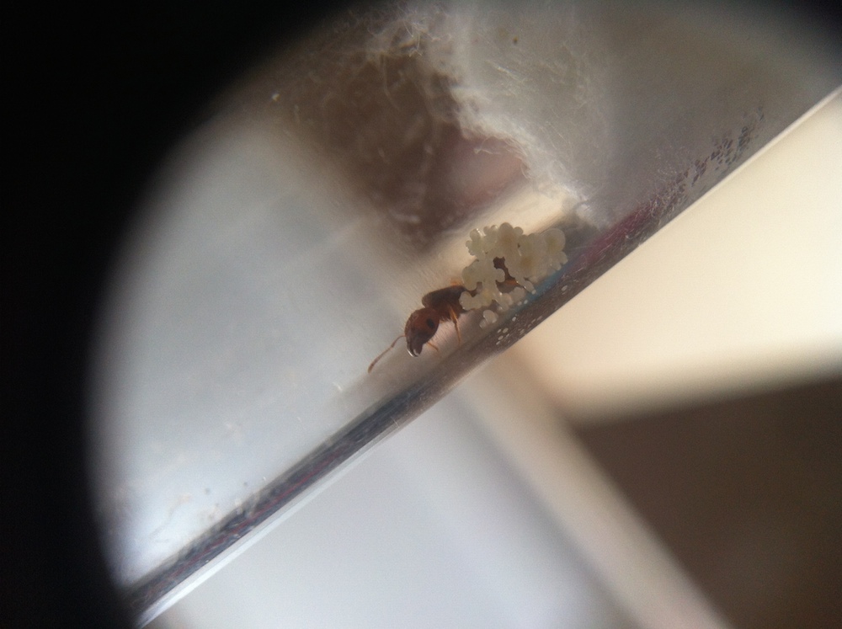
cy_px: 314
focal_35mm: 35
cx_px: 421
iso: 100
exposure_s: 1/25
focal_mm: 3.85
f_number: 2.8
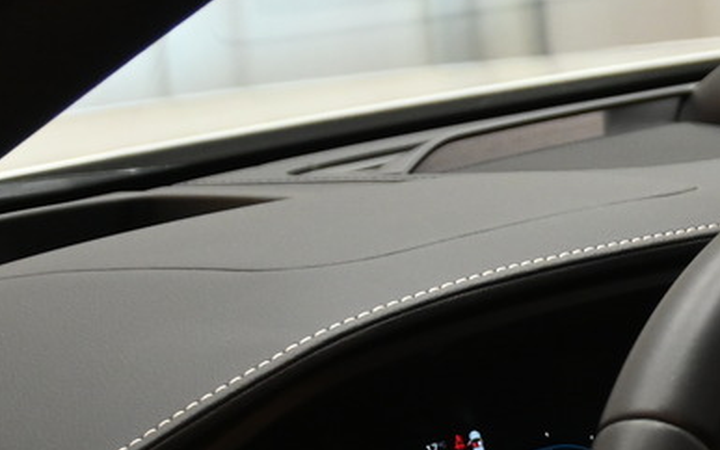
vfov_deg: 8.6
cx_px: 1167
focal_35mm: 147
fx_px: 2887
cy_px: 787
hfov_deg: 13.2
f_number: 4.2
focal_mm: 23
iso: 800
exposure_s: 1/40
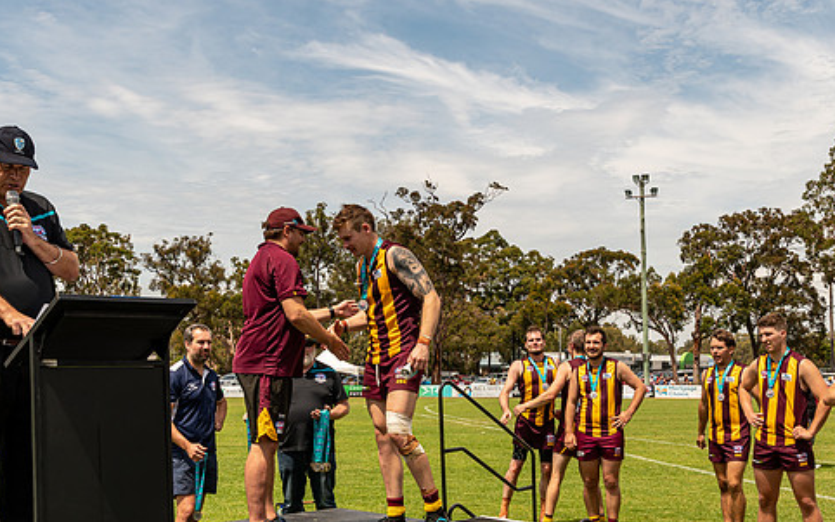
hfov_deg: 43.5
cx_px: 400
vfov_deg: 27.9
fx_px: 1047
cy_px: 306
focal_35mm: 46
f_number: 8
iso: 200
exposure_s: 1/640
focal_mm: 25
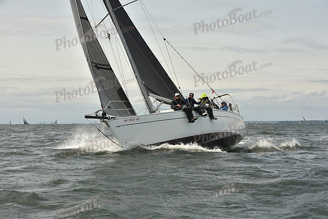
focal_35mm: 70
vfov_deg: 19.5
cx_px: 164
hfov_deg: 28.8
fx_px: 638
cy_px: 110
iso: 250
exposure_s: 1/800
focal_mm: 70
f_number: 9
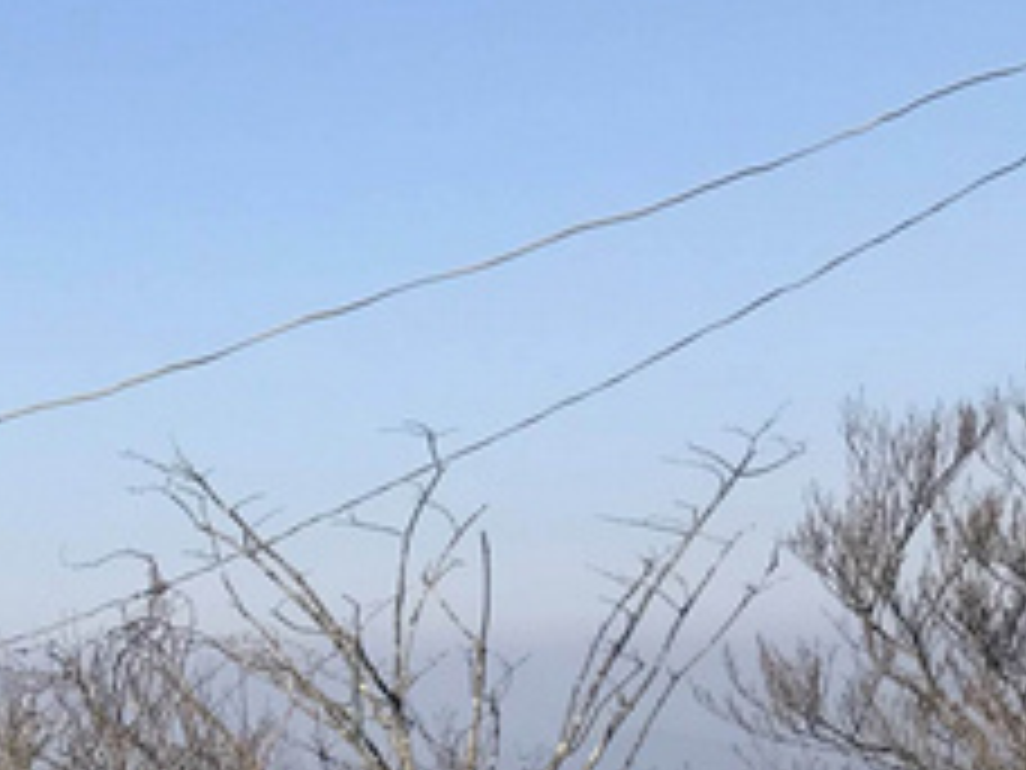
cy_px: 1121
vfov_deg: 11.6
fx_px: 3646
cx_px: -666
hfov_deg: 14.5
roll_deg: +1.8
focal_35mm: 123
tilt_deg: -5.4
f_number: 1.8
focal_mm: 3.99
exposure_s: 1/2457
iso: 20
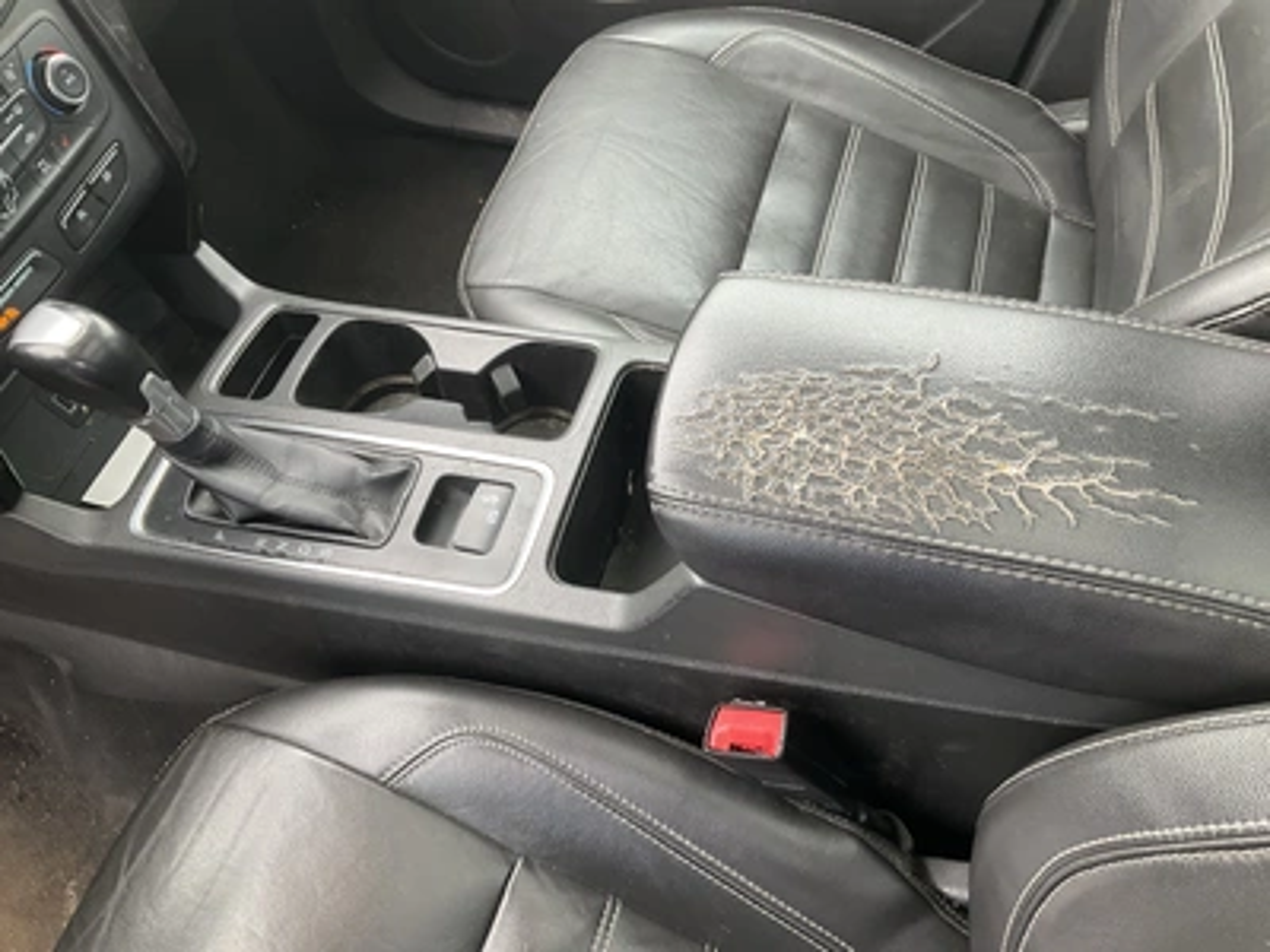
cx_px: 635
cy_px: 476
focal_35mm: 29
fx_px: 1064
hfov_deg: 61.7
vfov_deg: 48.2
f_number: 1.8
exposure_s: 1/72
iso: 64
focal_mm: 3
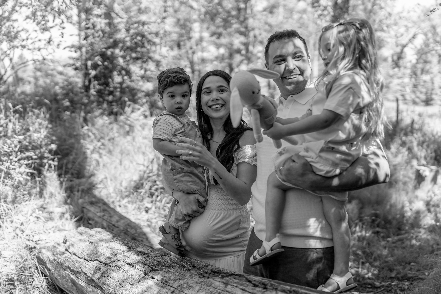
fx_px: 429
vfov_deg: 37.9
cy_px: 147
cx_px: 220
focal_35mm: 35
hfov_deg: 54.4
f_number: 1.8
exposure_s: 1/4000
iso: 500
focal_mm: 35
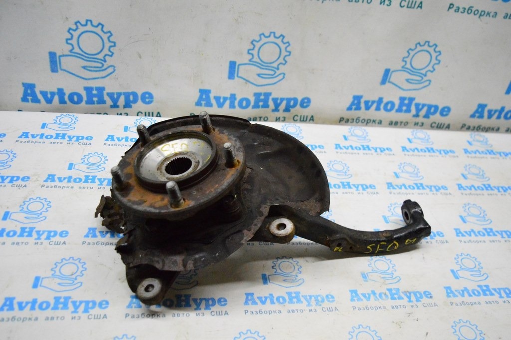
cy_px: 170
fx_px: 468
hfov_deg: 57.3
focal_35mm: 33
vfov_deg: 39.9
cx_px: 256
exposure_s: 1/800
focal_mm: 22
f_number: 3.8
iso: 6400
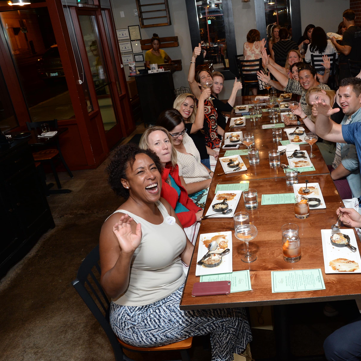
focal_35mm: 31
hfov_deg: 50.7
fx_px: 366
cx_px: 263
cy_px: 181
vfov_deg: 52.5
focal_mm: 24
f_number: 7.1
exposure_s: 1/60
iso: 1250
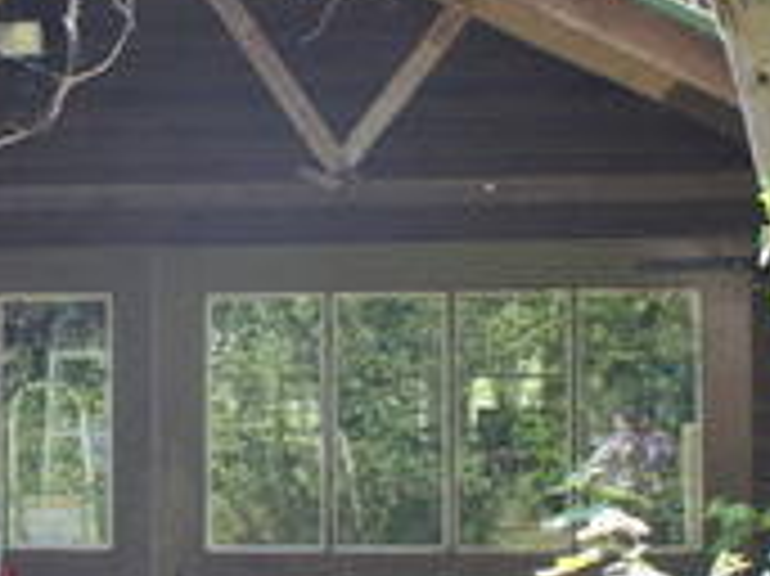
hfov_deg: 18.2
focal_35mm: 108
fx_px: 2401
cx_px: 248
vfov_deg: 13.7
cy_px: 358
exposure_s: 1/50
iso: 100
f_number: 5.6
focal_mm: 20
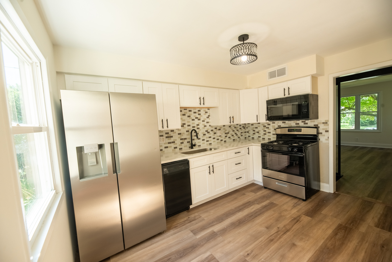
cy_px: 131
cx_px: 196
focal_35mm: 14
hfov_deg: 104.2
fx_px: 152
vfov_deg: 81.3
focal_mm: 14
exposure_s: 1/1250
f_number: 7.1
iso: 800
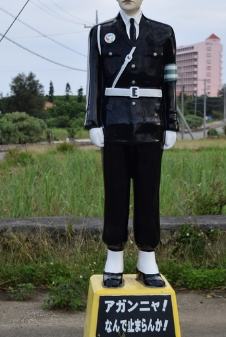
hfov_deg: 15.4
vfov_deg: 22.8
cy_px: 161
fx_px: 835
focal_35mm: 89
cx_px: 126
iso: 100
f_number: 5.6
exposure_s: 1/250
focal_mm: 38
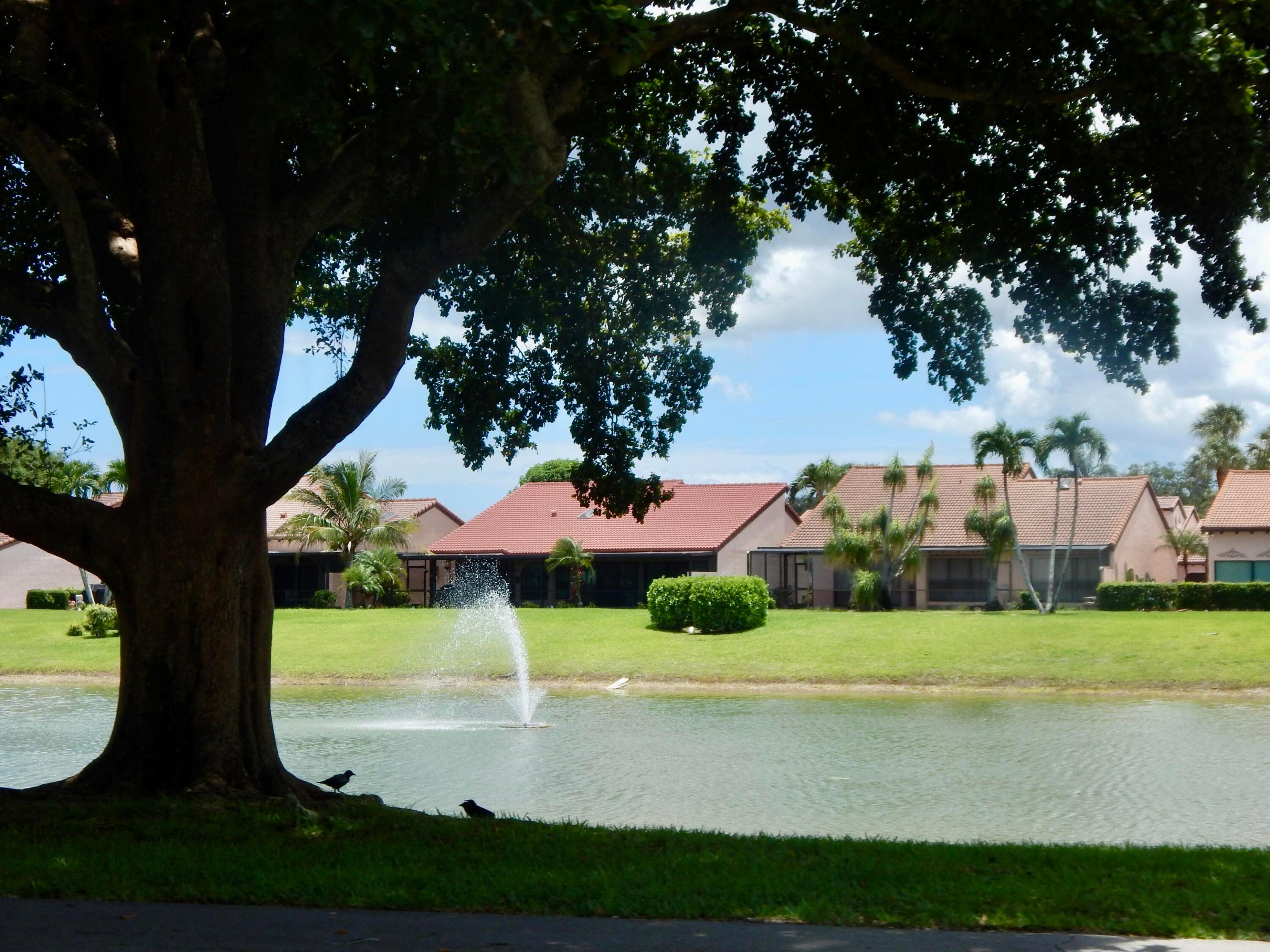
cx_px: 635
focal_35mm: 61
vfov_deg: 24.0
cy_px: 476
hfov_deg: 31.7
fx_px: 2238
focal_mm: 10.9
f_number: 4
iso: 125
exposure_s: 1/1000
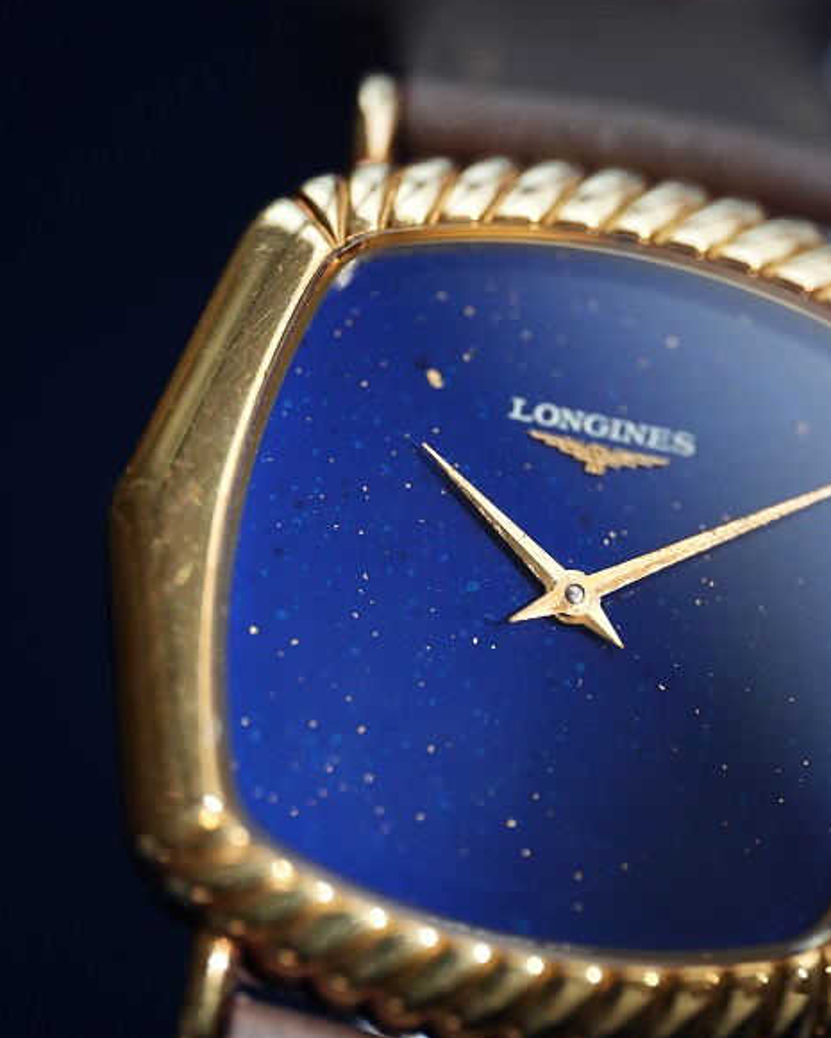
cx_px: 416
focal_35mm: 119
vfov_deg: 16.1
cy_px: 617
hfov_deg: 13.0
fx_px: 3657
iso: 4000
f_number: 2.8
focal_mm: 105
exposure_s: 1/250
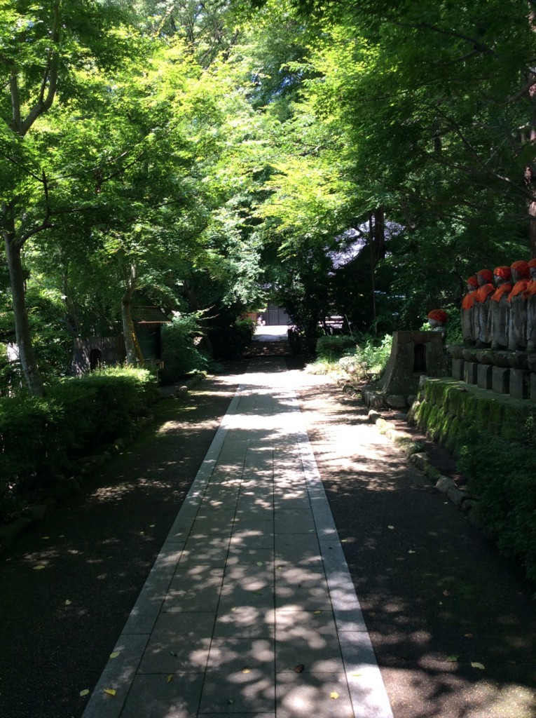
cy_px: 359
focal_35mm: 32
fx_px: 662
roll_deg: +1.3
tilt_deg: -6.6
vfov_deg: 56.9
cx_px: 268
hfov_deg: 44.1
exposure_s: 1/153
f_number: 2.4
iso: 32
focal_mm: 3.3
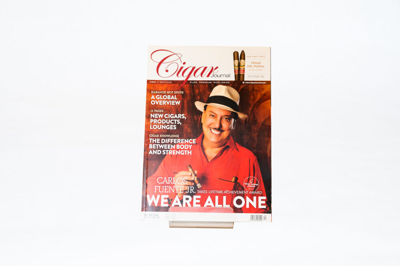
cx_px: 200
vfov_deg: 27.0
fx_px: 555
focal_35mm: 50
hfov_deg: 39.6
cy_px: 133
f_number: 8
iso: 400
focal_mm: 50
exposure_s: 1/13
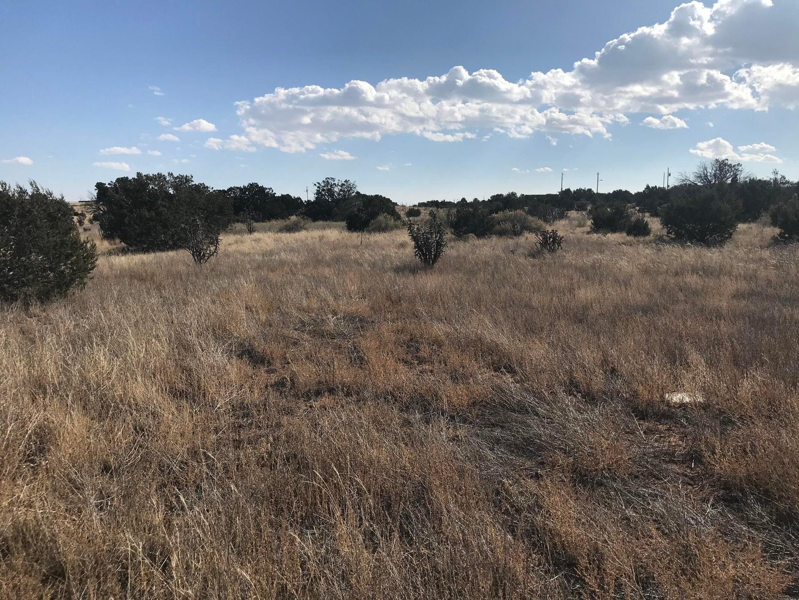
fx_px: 646
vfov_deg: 49.7
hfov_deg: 63.4
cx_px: 400
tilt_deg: -8.7
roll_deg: +2.7
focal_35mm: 28
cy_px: 300
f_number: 1.8
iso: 20
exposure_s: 1/5319
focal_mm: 3.99
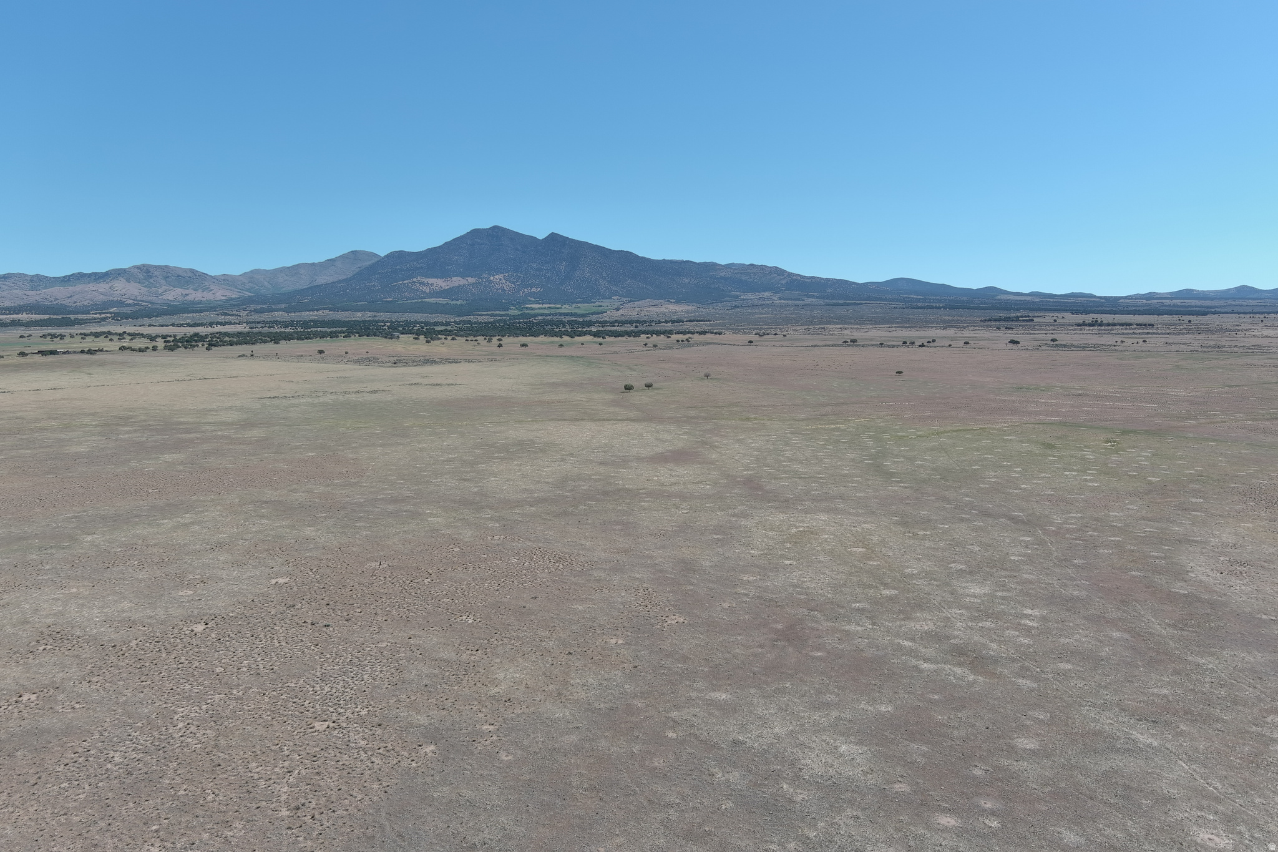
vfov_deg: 45.0
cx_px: 639
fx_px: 1029
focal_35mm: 29
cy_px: 426
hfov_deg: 63.7
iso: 100
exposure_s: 1/1250
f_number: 2.8
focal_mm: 10.13
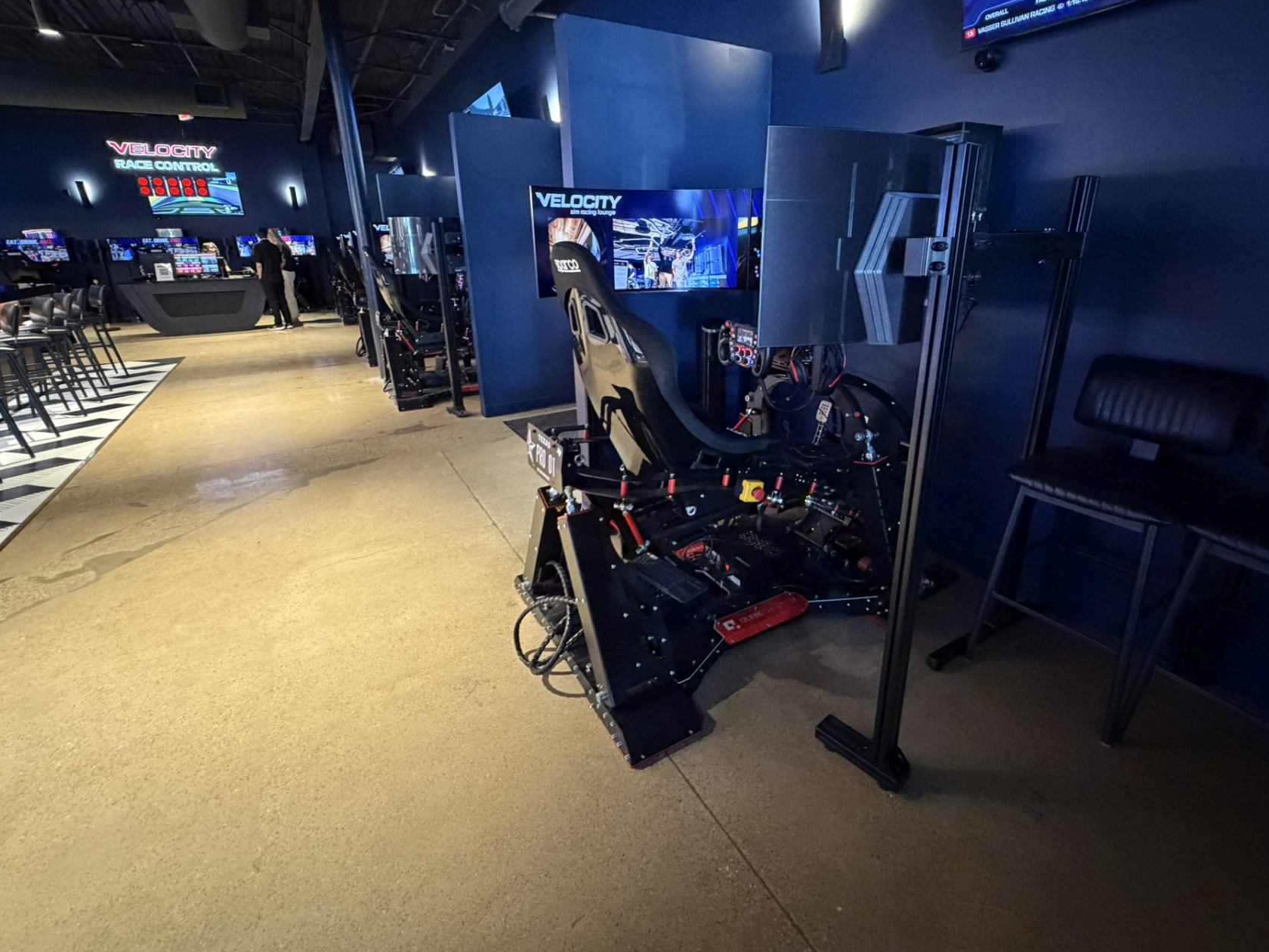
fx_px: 587
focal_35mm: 16
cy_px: 419
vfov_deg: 77.8
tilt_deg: -17.6
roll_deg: +1.2
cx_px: 659
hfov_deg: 94.5
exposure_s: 1/40
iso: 1000
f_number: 2.2
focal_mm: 2.22
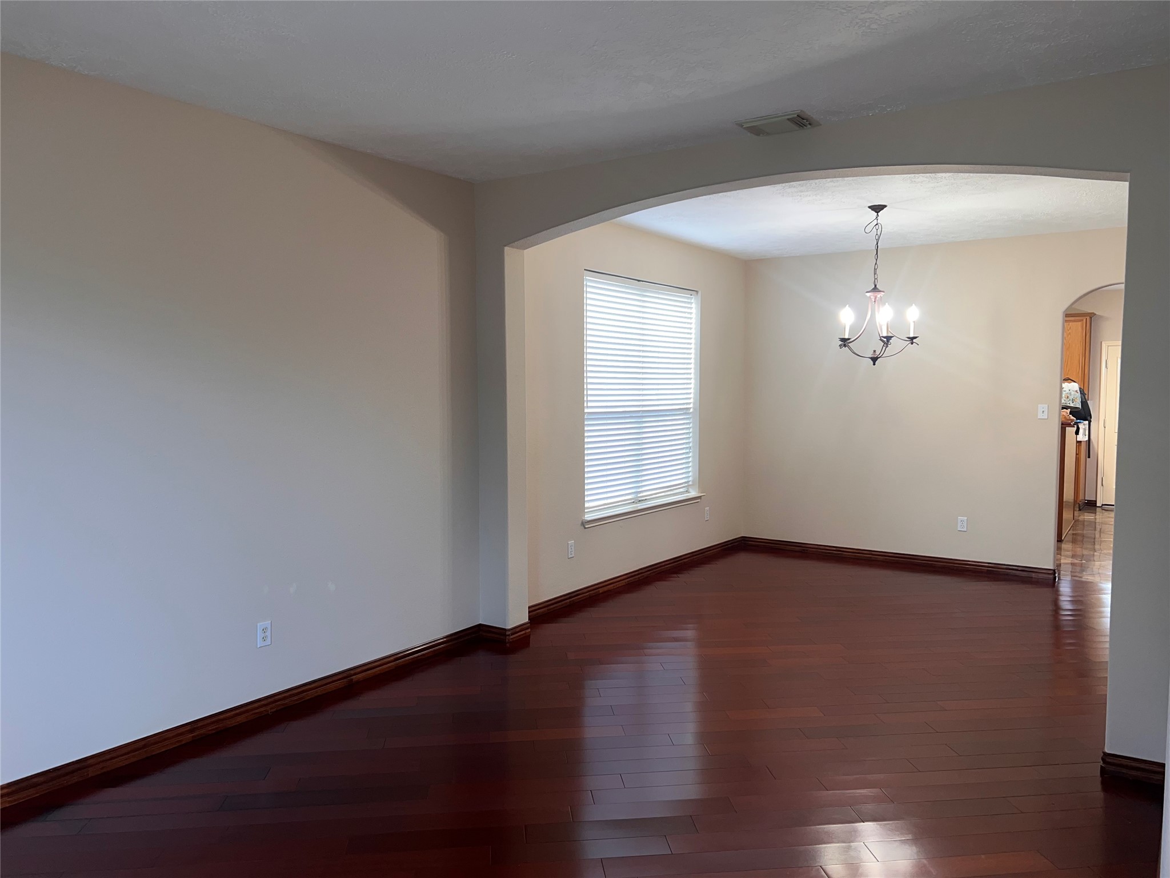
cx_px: 585
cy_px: 439
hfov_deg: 67.3
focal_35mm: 26
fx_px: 879
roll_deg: +0.5
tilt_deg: -4.4
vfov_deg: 53.1
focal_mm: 5.7
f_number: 1.5
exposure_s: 1/30
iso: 40
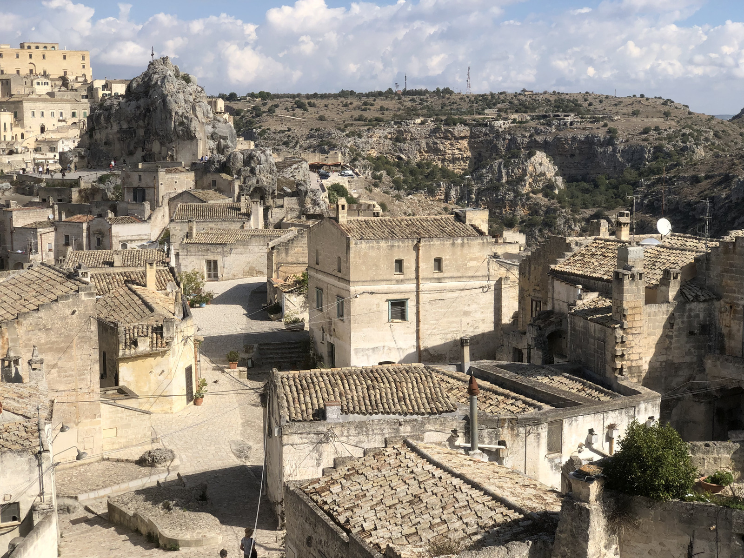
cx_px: 372
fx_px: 1118
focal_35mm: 52
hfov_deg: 36.8
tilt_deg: -7.4
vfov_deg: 28.0
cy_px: 279
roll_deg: +1.1
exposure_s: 1/1675
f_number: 2.4
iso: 16
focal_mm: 6
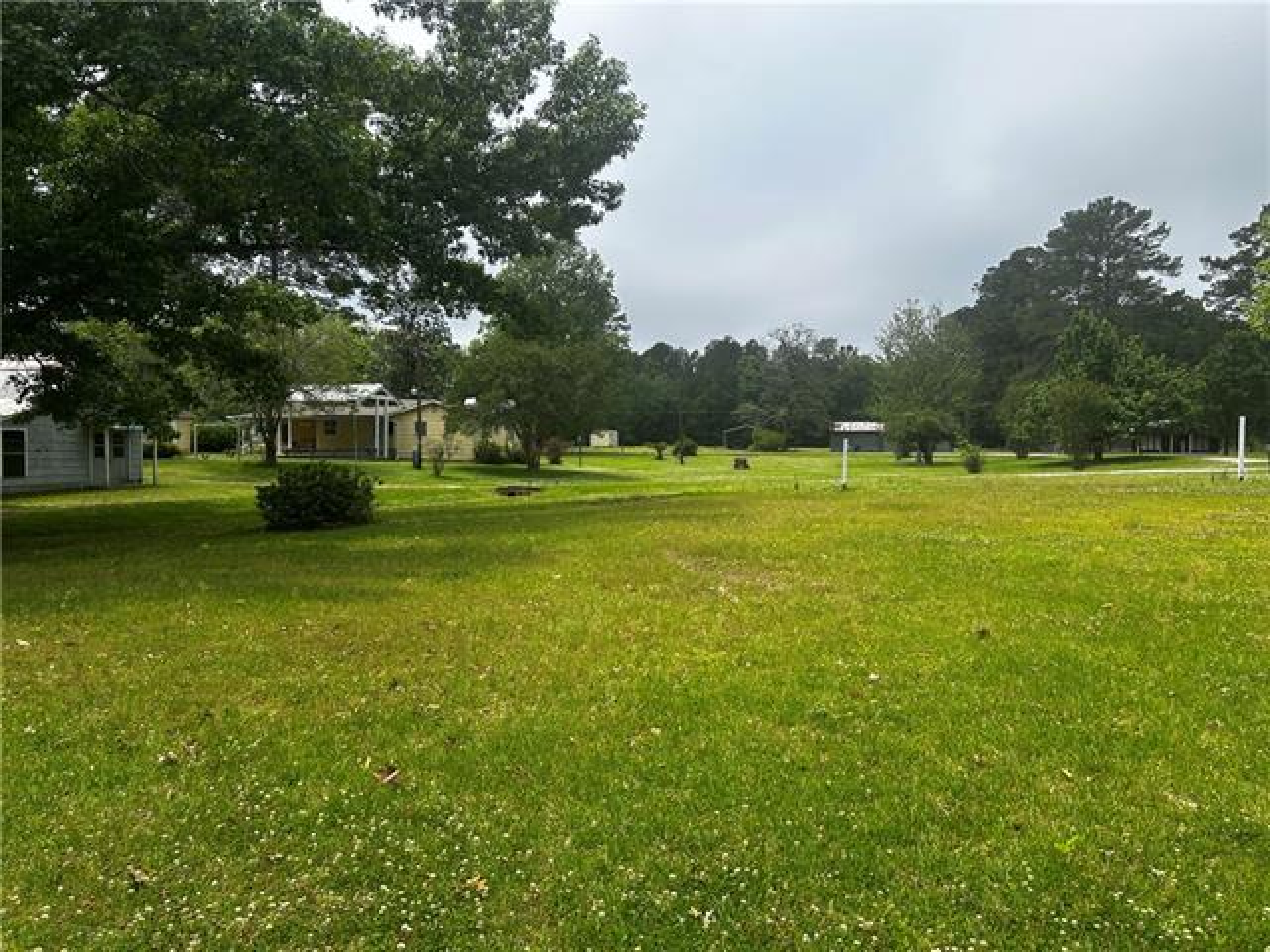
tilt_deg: -1.7
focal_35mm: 26
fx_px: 954
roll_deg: +0.1
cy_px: 476
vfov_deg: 53.1
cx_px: 635
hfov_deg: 67.3
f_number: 1.5
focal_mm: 5.7
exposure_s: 1/4444
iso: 50
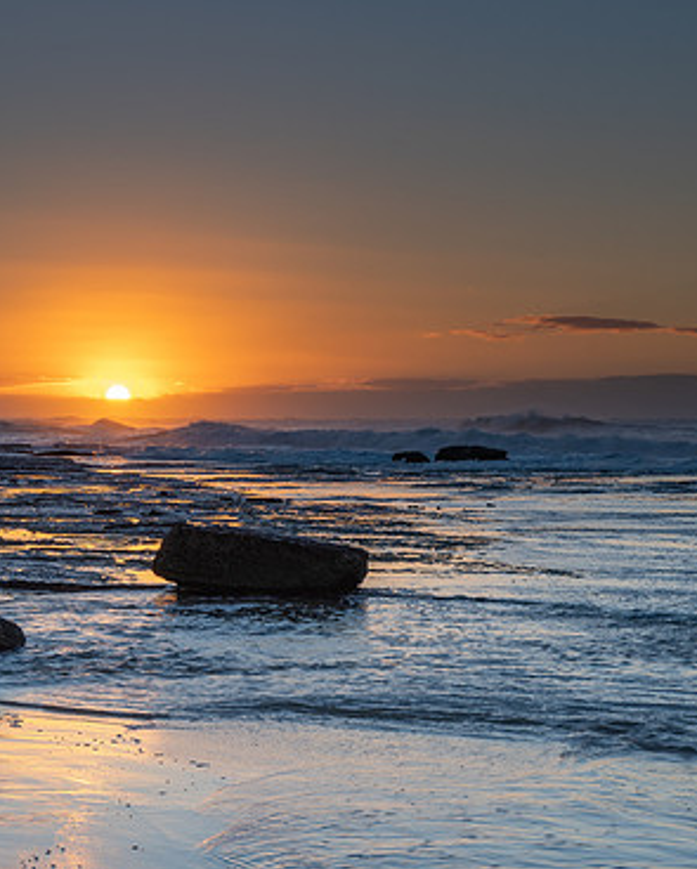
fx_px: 2421
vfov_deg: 20.4
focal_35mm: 94
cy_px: 434
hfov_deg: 16.4
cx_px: 265
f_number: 10
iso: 50
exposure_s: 1/15
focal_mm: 42
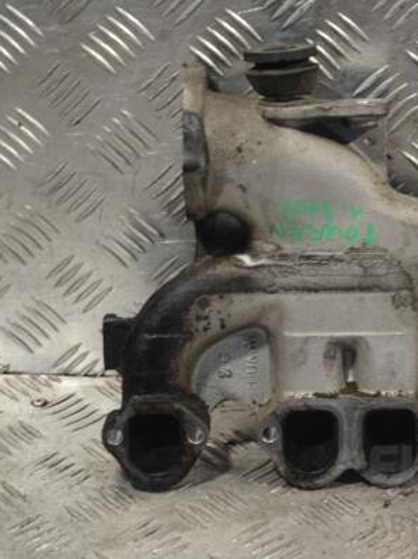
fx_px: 1930
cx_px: 344
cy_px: 280
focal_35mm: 120
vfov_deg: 16.5
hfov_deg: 12.3
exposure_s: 1/30
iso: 220
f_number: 5.6
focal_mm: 55
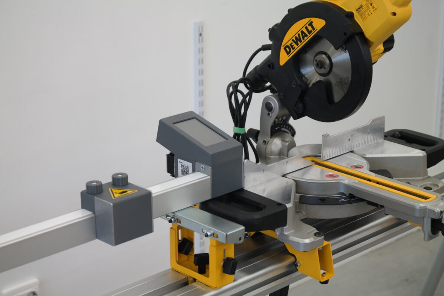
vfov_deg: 17.7
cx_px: 222
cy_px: 148
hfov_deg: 26.3
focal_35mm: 77
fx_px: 950
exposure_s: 1/80
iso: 320
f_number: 4
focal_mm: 50
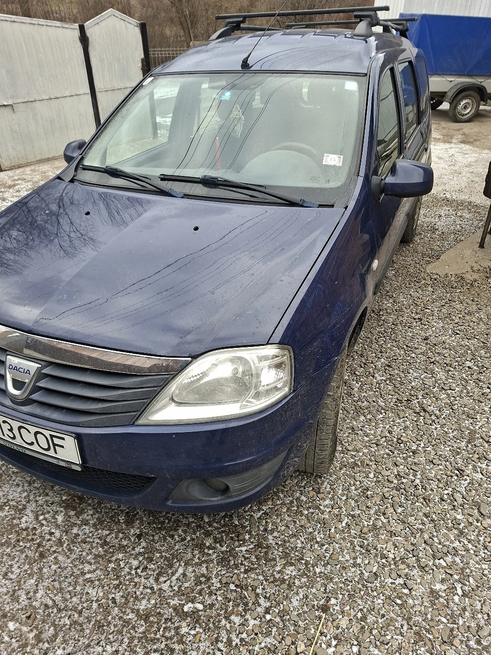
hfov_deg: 58.9
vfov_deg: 73.9
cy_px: 328
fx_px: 435
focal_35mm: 23
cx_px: 246
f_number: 1.8
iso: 50
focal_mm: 5.54
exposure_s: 1/147
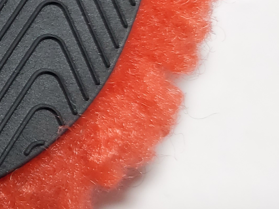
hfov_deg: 17.0
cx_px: -195
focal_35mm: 99
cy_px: 1
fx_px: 798
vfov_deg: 14.7
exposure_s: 1/193
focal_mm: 4.3
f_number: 1.5
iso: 50
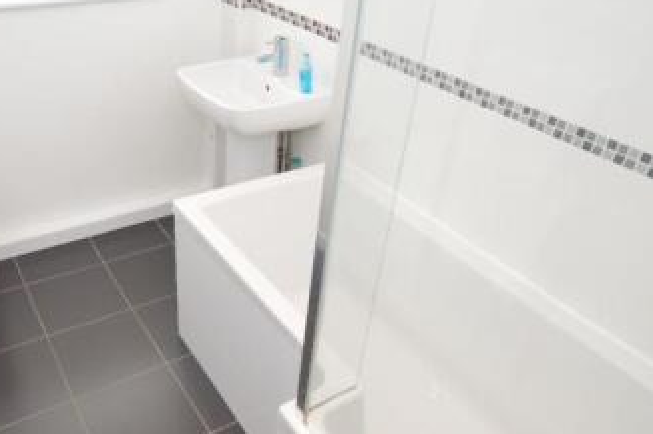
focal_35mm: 30
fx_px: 544
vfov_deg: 43.5
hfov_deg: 61.1
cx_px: 245
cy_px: 219
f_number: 5
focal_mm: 10
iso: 400
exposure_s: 1/100
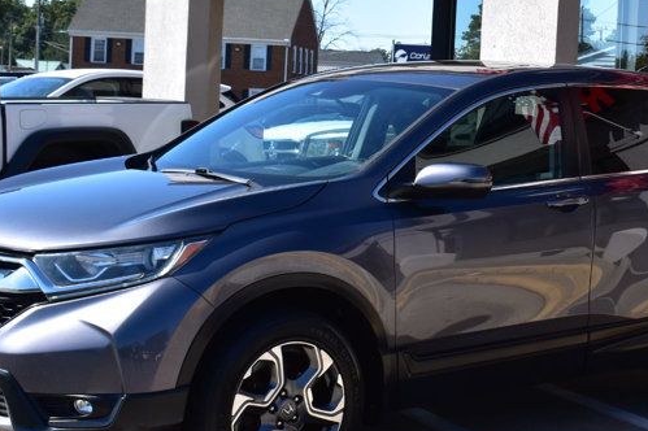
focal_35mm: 80
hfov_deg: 24.7
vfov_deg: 17.0
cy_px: 160
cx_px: 578
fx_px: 1439
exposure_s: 1/400
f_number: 11
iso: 400
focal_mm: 26
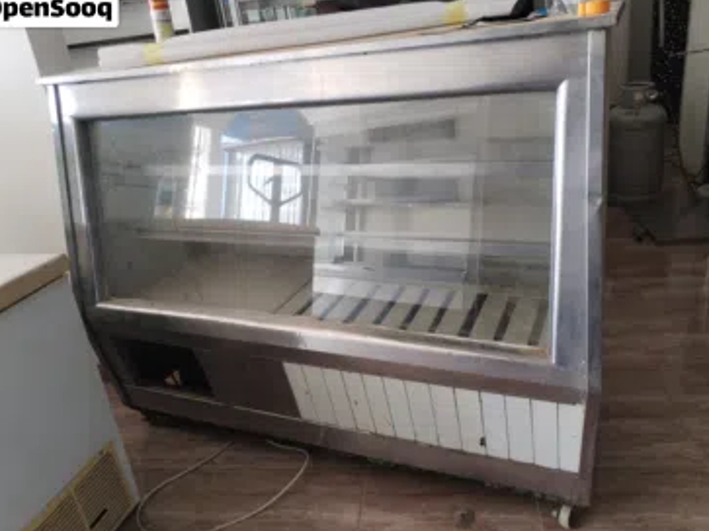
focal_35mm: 32
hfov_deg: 56.8
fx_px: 655
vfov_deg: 44.1
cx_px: 359
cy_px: 242
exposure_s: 1/33.3
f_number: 1.8
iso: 396
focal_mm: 4.75
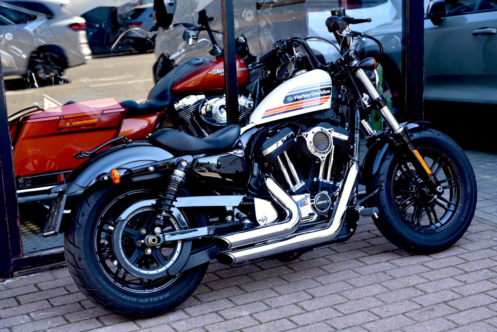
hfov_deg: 32.4
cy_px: 166
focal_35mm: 62
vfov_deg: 21.9
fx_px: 856
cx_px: 248
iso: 200
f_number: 4.5
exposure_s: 1/60
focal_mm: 62
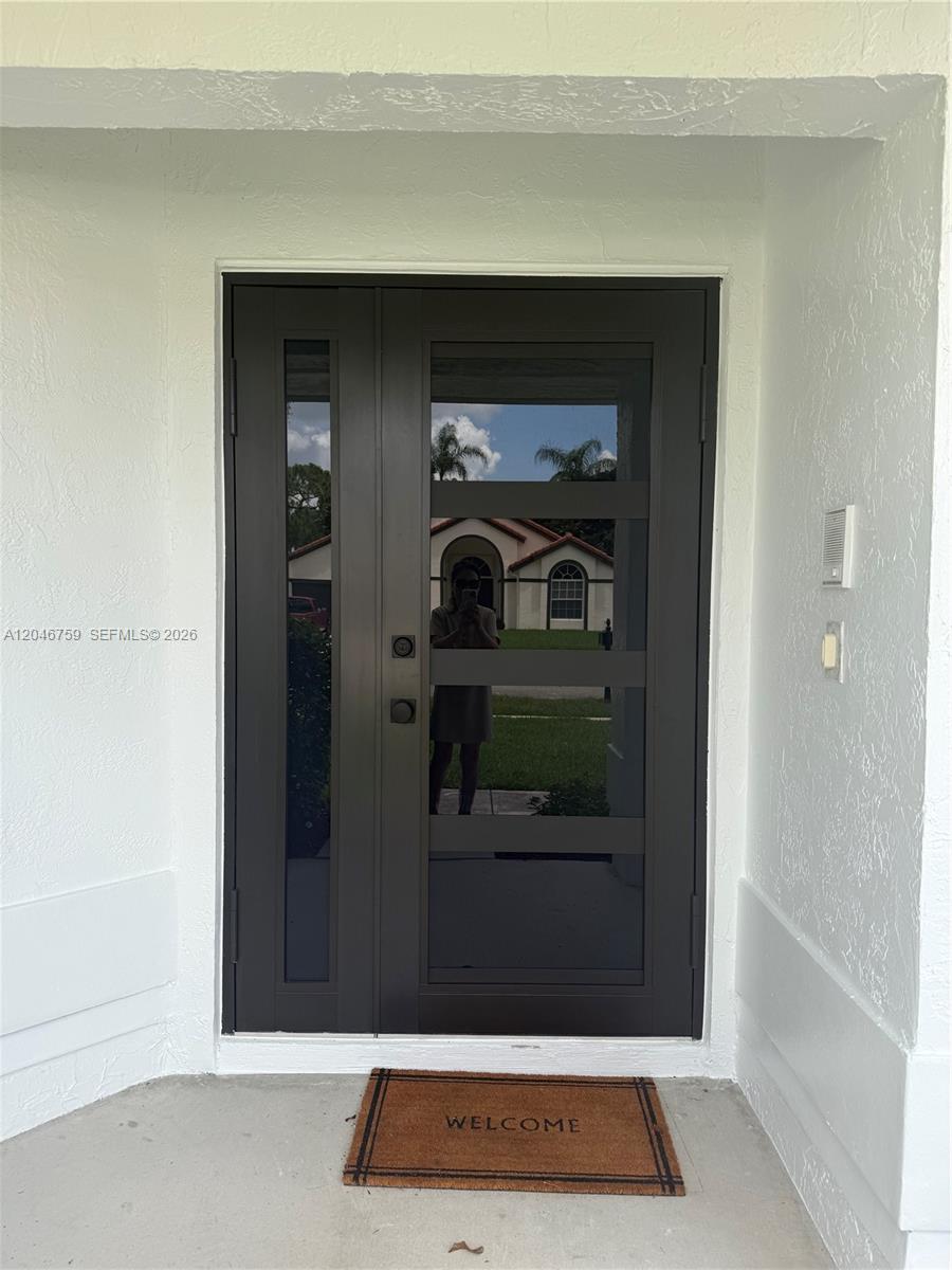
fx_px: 880
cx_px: 476
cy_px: 635
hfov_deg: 56.8
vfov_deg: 71.6
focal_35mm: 24
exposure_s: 1/695
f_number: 1.78
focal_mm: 6.76
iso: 80
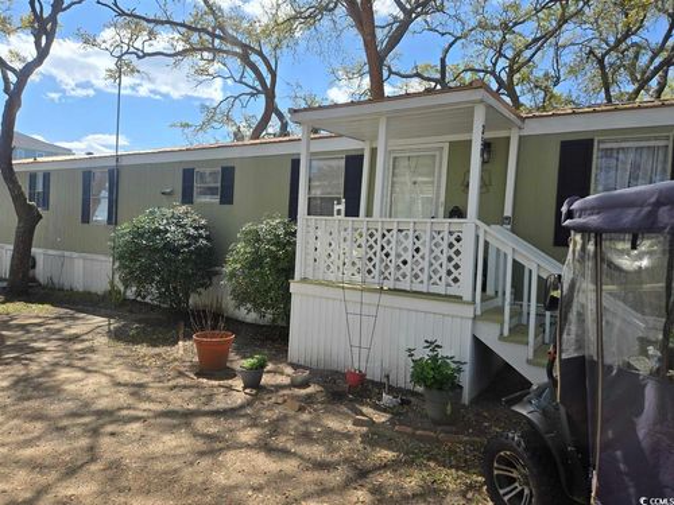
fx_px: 448
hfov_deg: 73.9
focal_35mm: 23
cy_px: 252
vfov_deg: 58.9
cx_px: 337
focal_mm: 5.4
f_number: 1.8
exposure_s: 1/1718
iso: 25
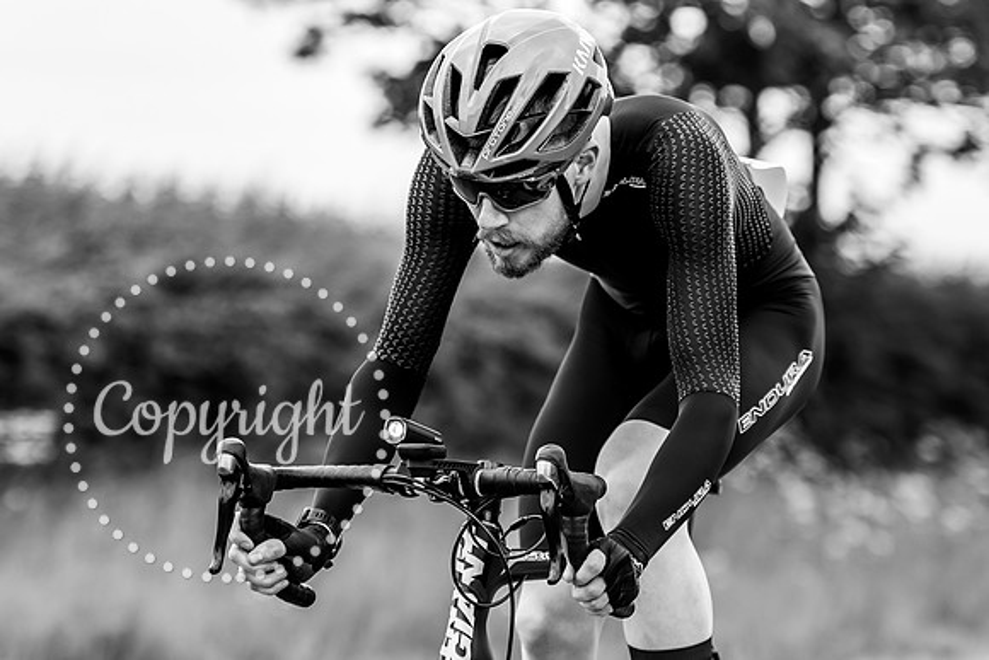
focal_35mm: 192
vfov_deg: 7.1
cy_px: 369
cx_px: 463
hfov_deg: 10.7
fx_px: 5286
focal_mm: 118
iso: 250
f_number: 3.2
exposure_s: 1/1250
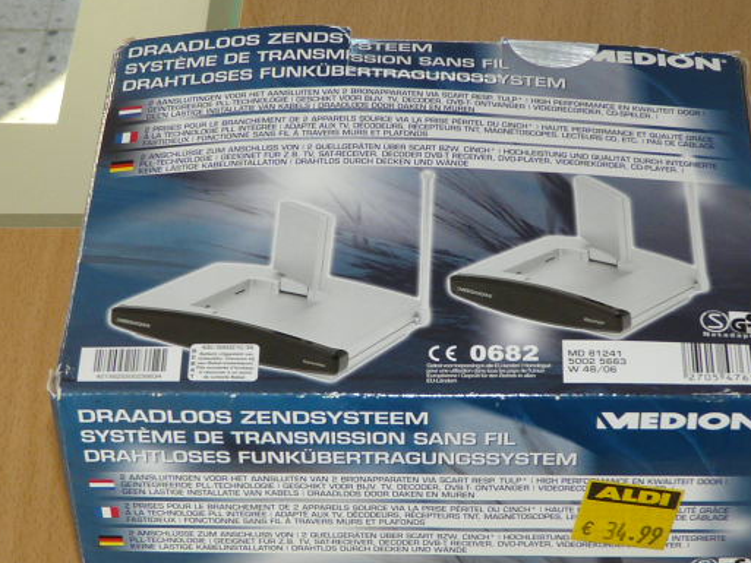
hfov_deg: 19.4
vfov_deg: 14.6
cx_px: 445
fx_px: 2192
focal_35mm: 101
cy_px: 342
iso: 100
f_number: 3.2
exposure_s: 1/40
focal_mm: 8.3
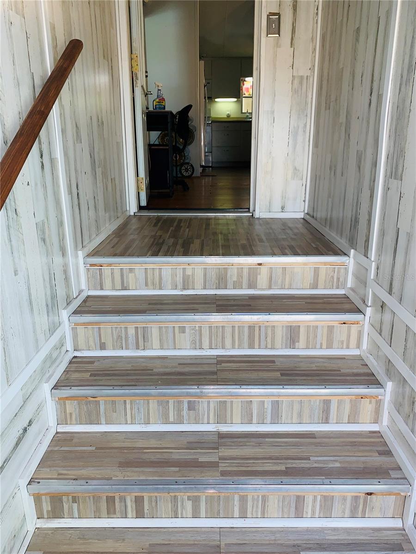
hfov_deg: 53.1
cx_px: 208
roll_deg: +0.2
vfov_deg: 67.3
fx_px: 417
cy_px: 277
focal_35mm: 26
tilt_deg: -16.7
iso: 25
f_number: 1.8
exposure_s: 1/60
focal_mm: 4.25
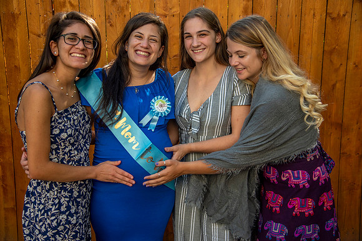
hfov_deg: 42.7
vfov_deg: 29.3
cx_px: 181
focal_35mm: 46
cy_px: 120
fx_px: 463
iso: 125
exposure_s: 1/320
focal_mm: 46
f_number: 4
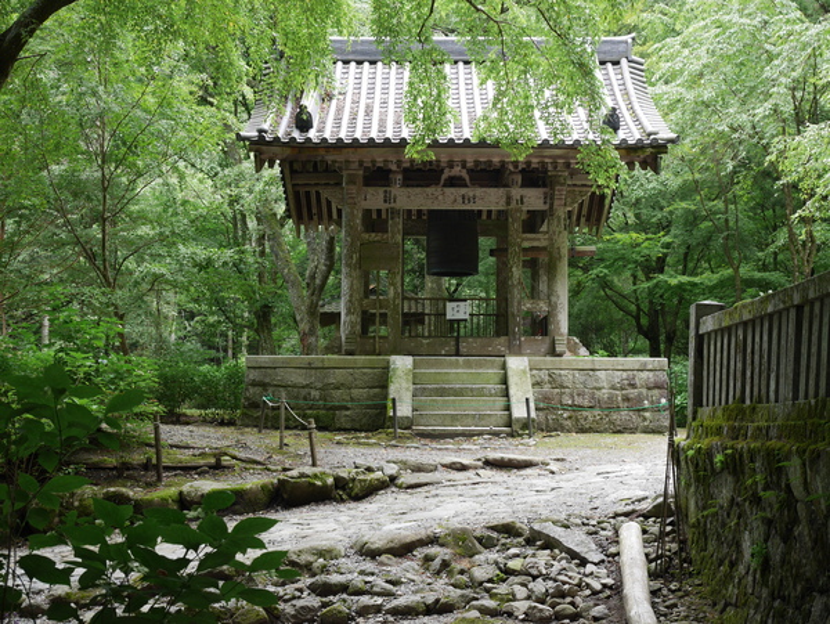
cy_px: 312
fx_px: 1344
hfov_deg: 34.3
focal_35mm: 56
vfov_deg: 26.1
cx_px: 415
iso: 320
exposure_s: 1/60
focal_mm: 28
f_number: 5.5
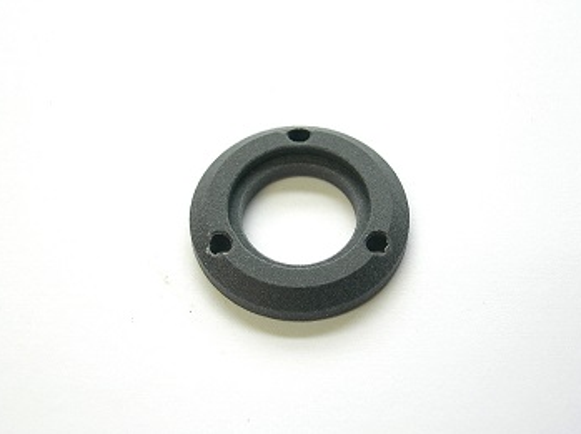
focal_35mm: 63
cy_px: 215
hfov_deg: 30.8
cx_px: 290
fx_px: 1056
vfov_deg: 23.2
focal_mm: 12.7
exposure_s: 1/21.3
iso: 50
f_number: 3.5
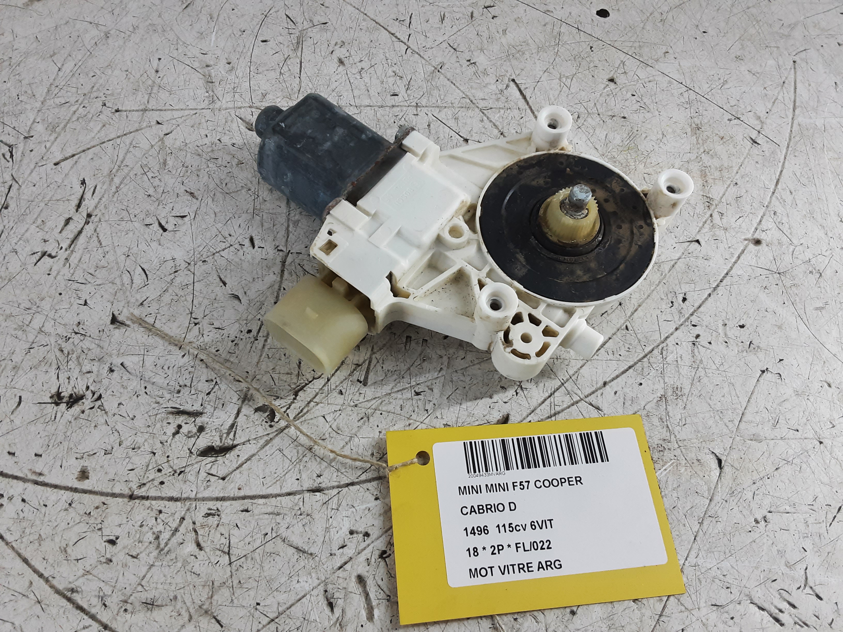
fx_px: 658
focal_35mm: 27
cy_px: 316
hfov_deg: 65.3
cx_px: 422
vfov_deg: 51.4
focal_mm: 2.91
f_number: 1.9
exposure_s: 1/50
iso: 100
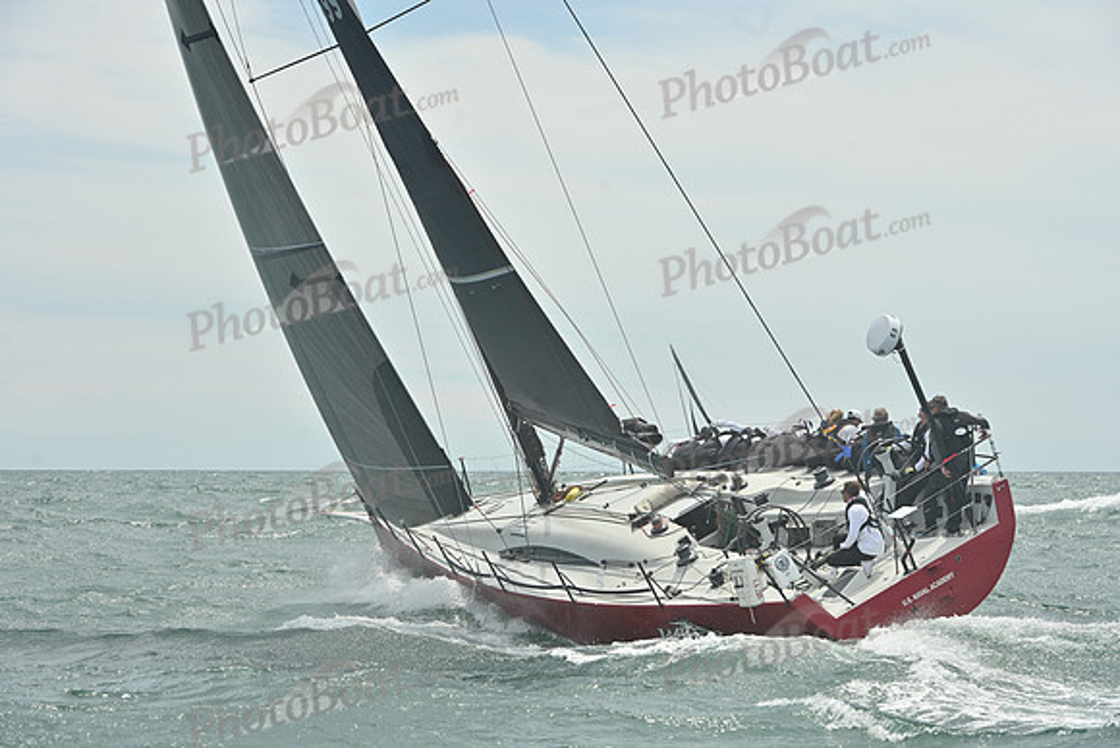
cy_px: 374
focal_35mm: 116
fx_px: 3610
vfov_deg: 11.8
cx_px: 560
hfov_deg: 17.6
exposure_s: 1/1250
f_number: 8
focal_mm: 116
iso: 250
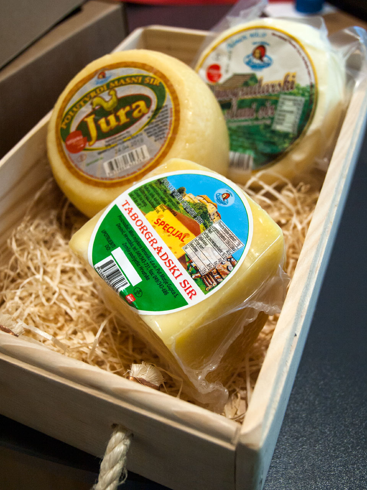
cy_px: 245
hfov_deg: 39.7
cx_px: 184
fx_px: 509
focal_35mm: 36
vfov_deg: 51.4
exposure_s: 1/100
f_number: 3.5
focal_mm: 18
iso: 800
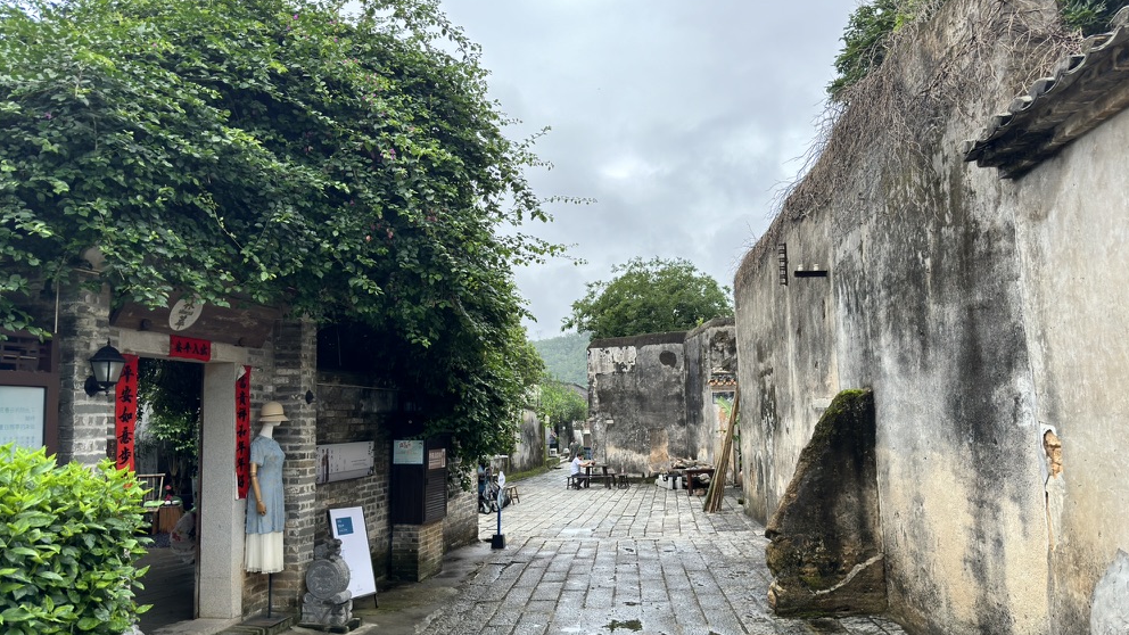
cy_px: 370
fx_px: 808
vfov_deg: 42.8
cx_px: 560
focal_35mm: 27
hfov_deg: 69.9
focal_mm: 6.76
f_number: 1.78
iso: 100
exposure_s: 1/1637
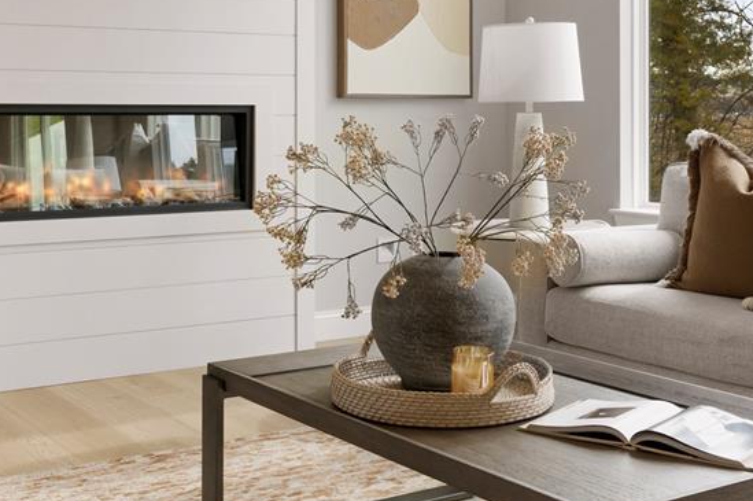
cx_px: 391
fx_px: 1170
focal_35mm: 56
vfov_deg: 23.9
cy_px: 130
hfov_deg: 35.7
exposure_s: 1/25
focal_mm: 20
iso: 400
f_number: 6.3
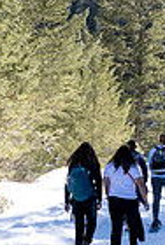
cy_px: 21
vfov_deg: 16.0
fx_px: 862
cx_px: 149
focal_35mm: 126
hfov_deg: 10.9
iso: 320
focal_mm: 24
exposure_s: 1/500
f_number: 5
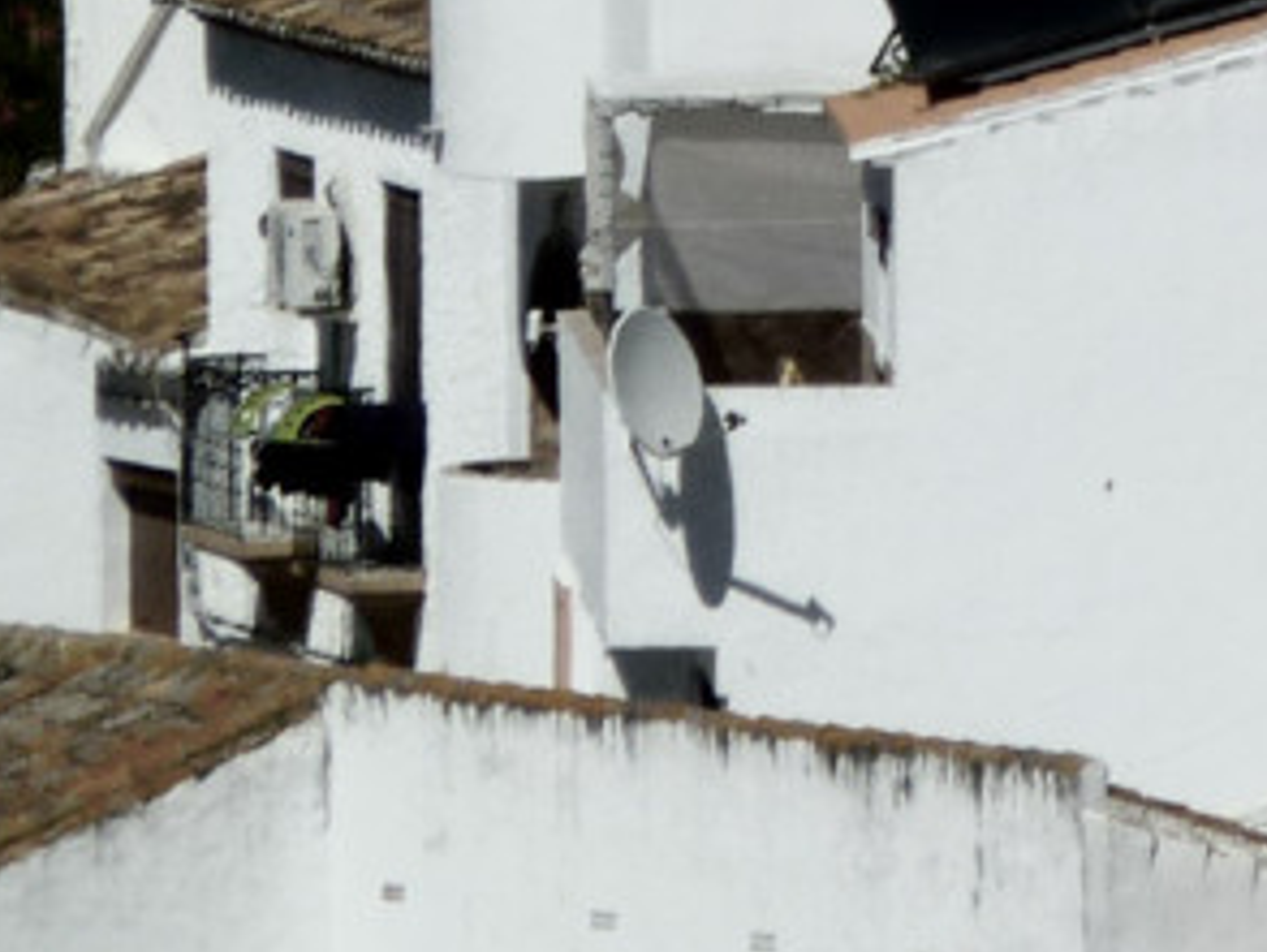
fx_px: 51614
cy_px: -969
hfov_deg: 1.4
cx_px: 2319
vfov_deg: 1.1
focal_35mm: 1409
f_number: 8
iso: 80
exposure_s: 1/800
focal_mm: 57.6
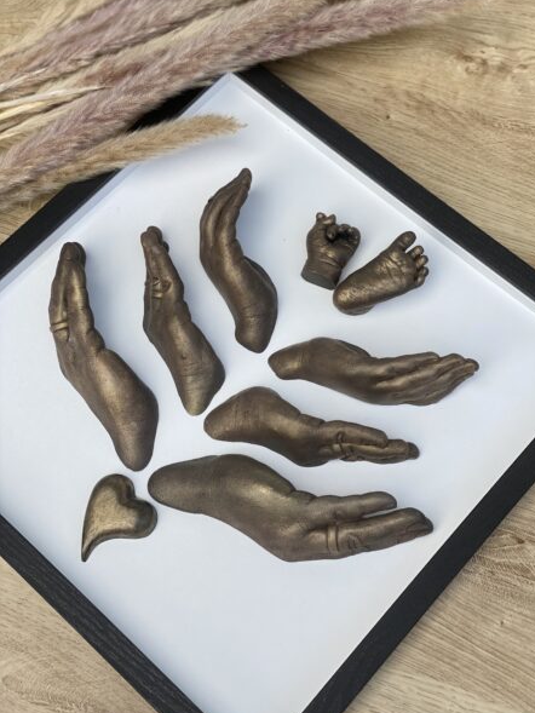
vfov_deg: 36.2
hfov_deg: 27.5
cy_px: 357
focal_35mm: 53
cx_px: 271
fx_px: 1092
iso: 20
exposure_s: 1/264
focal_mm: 6
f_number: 2
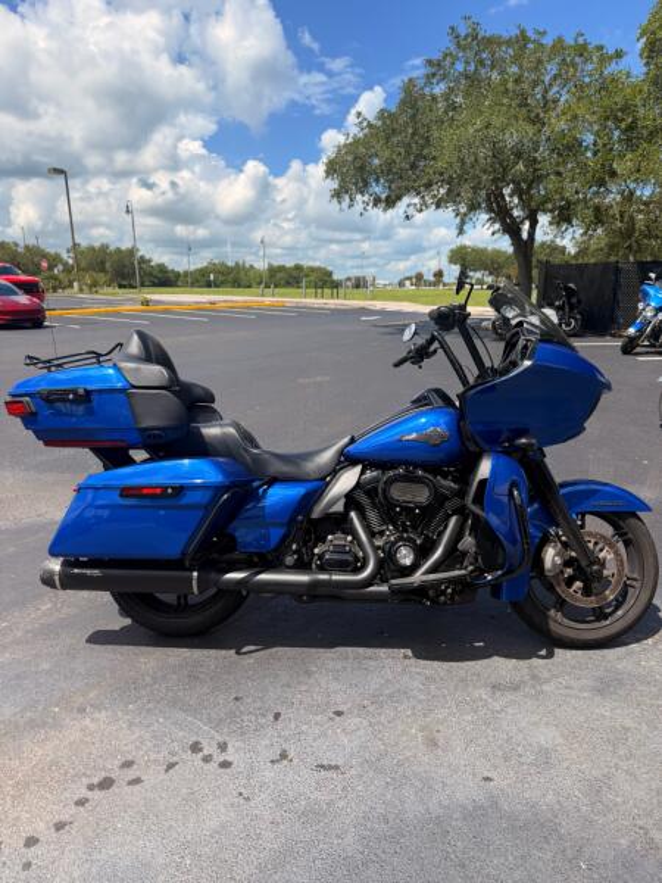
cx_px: 331
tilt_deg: -13.8
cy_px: 442
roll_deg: -0.1
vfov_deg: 71.6
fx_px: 612
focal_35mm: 24
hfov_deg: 56.8
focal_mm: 6.76
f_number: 1.78
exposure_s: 1/2299
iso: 100
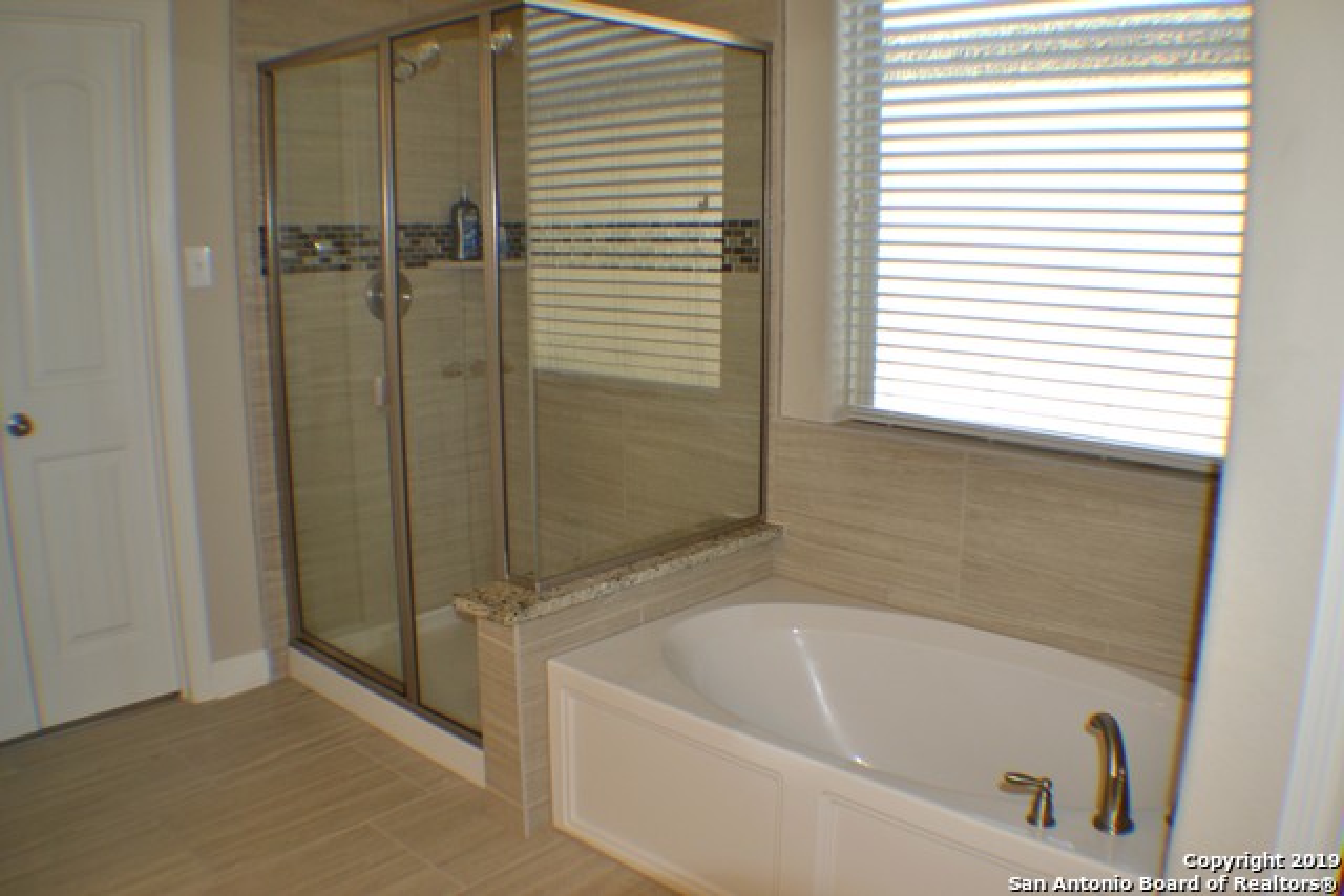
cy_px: 448
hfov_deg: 53.1
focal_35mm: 36
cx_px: 672
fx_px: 1344
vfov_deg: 36.9
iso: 280
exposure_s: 1/125
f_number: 4
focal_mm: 24
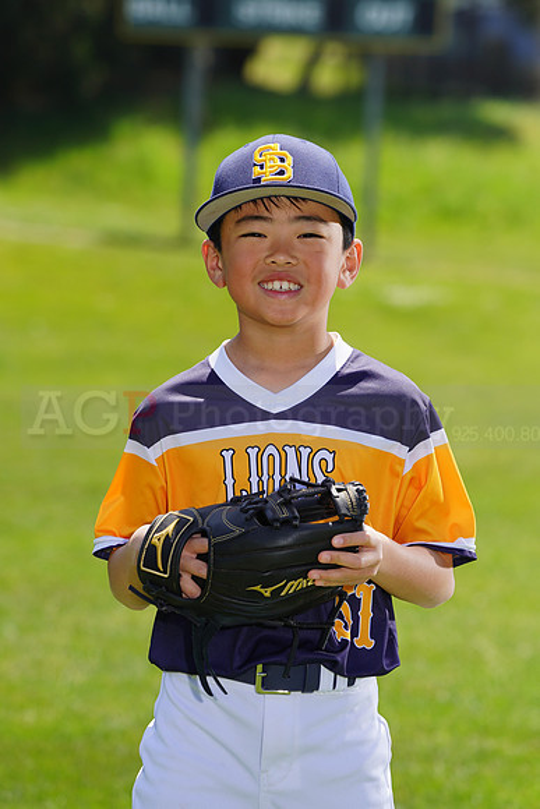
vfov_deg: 9.4
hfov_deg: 6.3
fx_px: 4902
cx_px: 270
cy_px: 404
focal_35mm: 218
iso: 100
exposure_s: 1/250
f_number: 8
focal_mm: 218
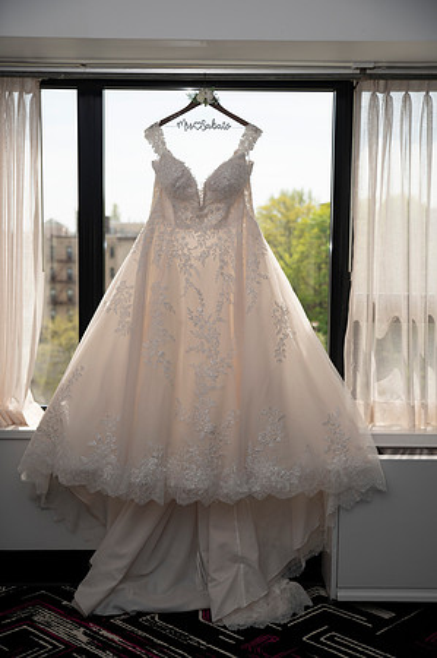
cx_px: 218
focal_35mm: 46
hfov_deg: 29.2
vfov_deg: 42.8
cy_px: 329
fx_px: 839
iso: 400
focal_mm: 46
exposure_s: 1/2000
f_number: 2.8
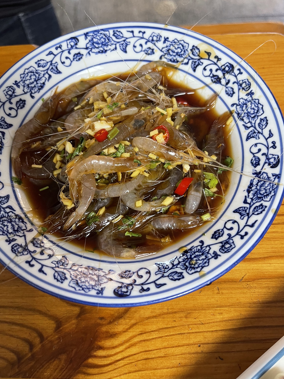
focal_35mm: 26
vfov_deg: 67.3
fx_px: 284
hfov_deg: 53.1
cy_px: 185
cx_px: 146
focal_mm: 5.1
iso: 160
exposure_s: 1/60
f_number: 1.6
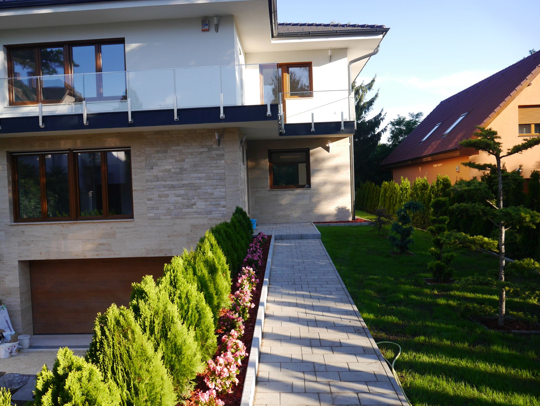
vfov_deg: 46.8
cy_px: 201
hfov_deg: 59.9
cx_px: 256
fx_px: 468
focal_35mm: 30
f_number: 5
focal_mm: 14
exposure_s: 1/250
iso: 160
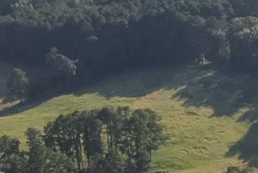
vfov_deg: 8.0
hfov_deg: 12.4
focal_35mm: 160
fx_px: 1147
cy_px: 389
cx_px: 333
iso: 100
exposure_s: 1/3200
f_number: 1.7
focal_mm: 6.72
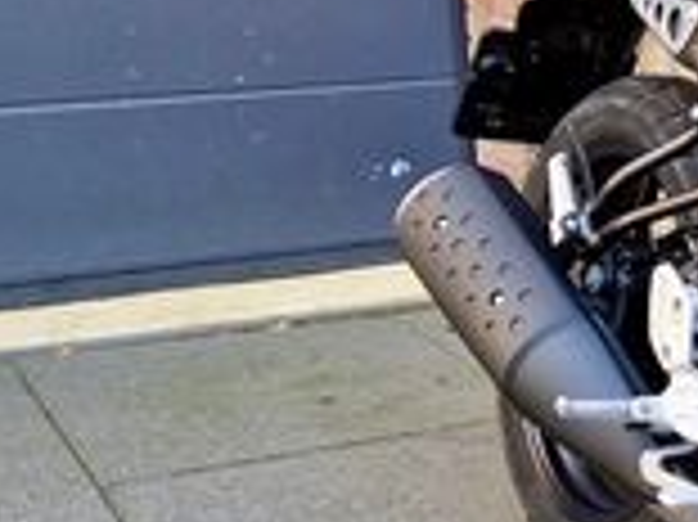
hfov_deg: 18.0
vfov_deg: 15.5
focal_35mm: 95
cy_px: 288
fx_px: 1914
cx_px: 1108
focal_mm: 5.4
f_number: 1.8
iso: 50
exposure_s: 1/180
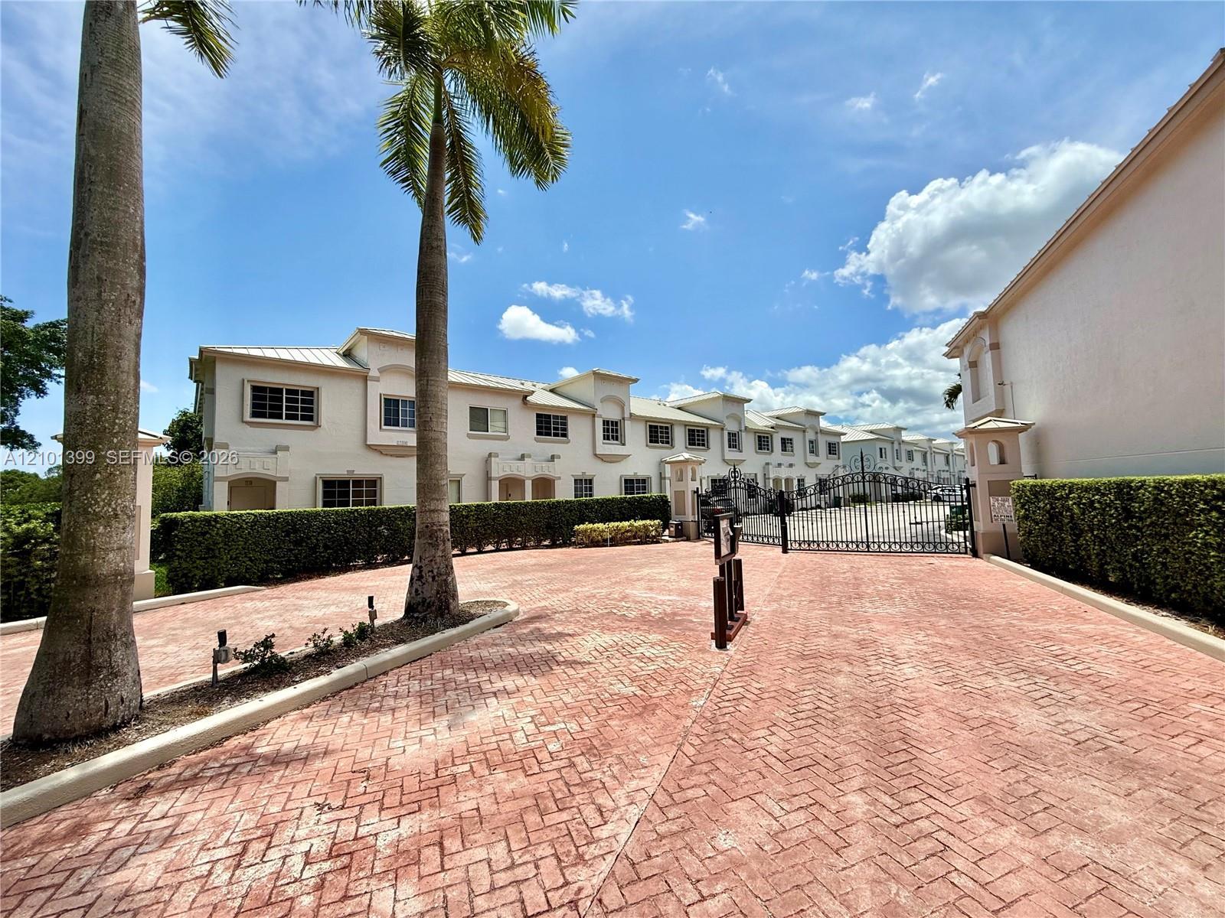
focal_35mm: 14
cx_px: 612
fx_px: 495
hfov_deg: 102.1
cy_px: 459
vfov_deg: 85.7
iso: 50
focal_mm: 2.22
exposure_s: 1/3125
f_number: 2.2
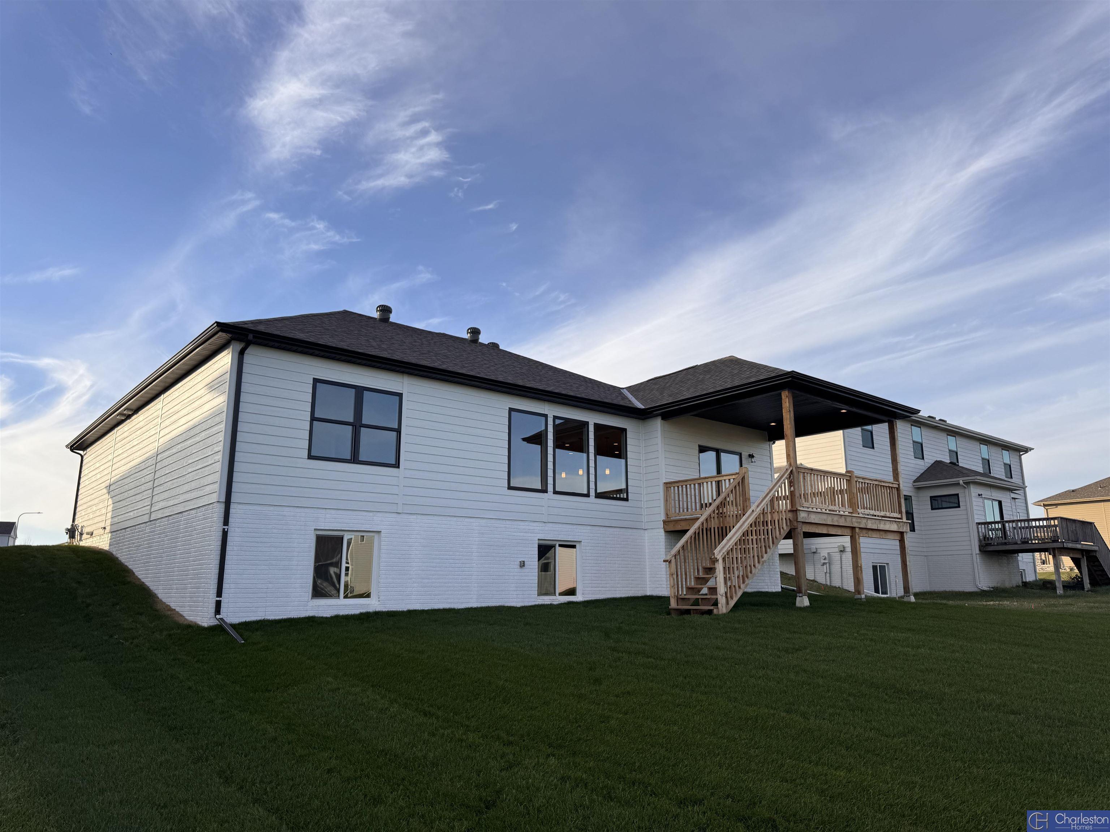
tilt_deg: +13.1
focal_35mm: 24
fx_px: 770
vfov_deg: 56.8
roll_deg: +0.5
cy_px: 416
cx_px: 555
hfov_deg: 71.6
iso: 80
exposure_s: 1/2833
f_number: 1.78
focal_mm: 6.76
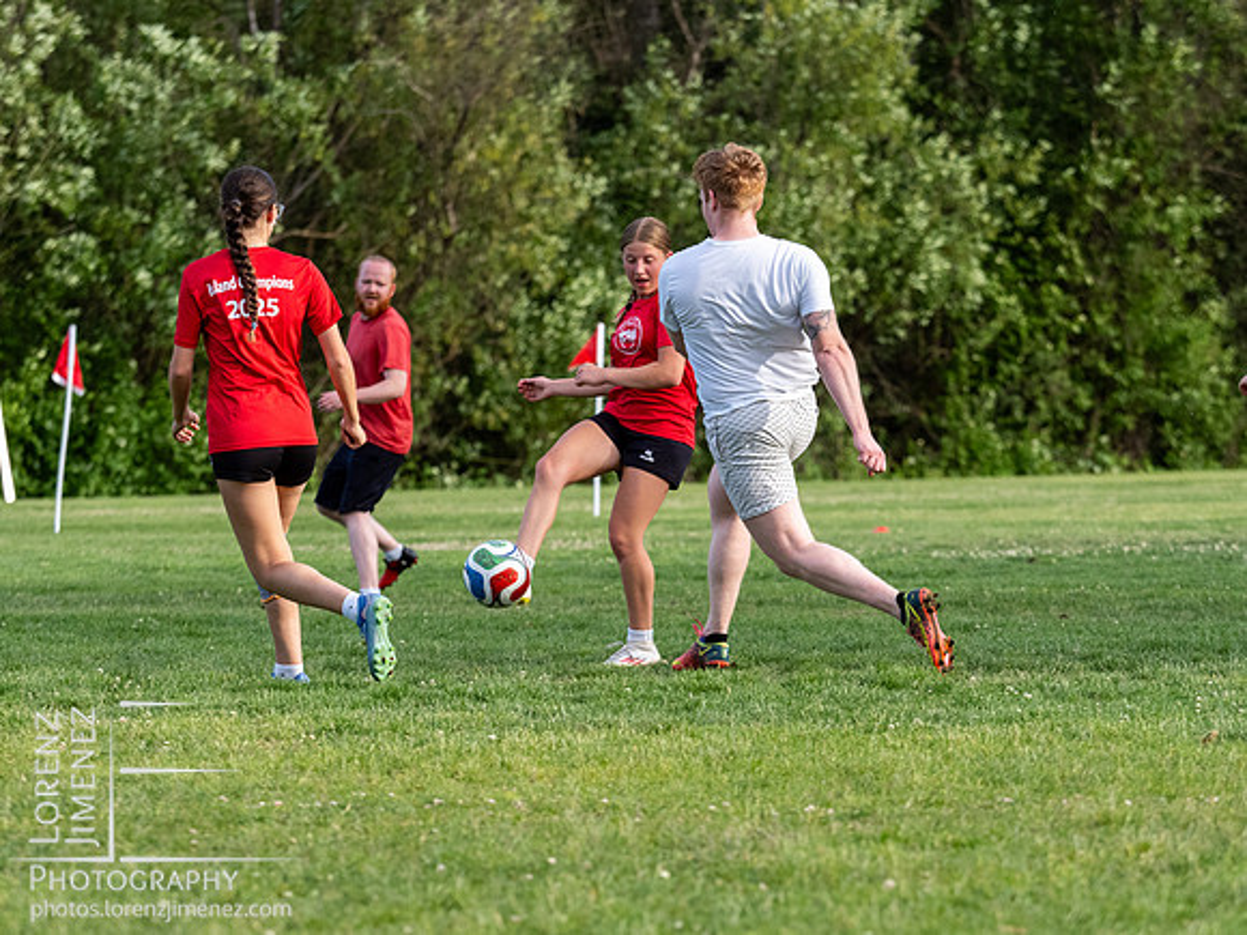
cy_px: 468
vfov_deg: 5.5
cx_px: 624
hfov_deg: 7.3
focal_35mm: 270
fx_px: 9726
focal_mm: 135
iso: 800
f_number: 4.5
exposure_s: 1/1250
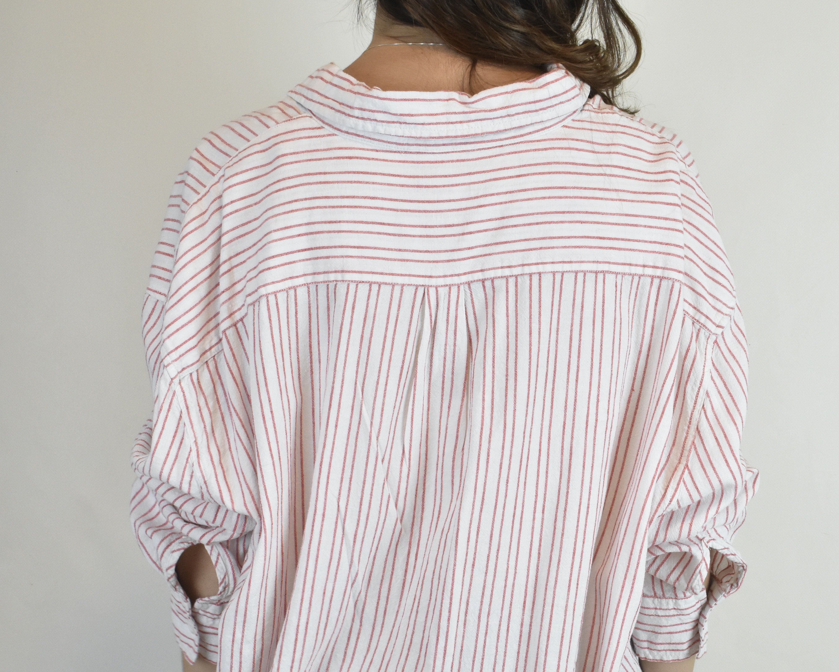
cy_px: 588
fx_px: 1912
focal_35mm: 77
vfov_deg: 19.6
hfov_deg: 24.8
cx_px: 419
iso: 1600
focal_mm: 36
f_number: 18
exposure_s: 1/40
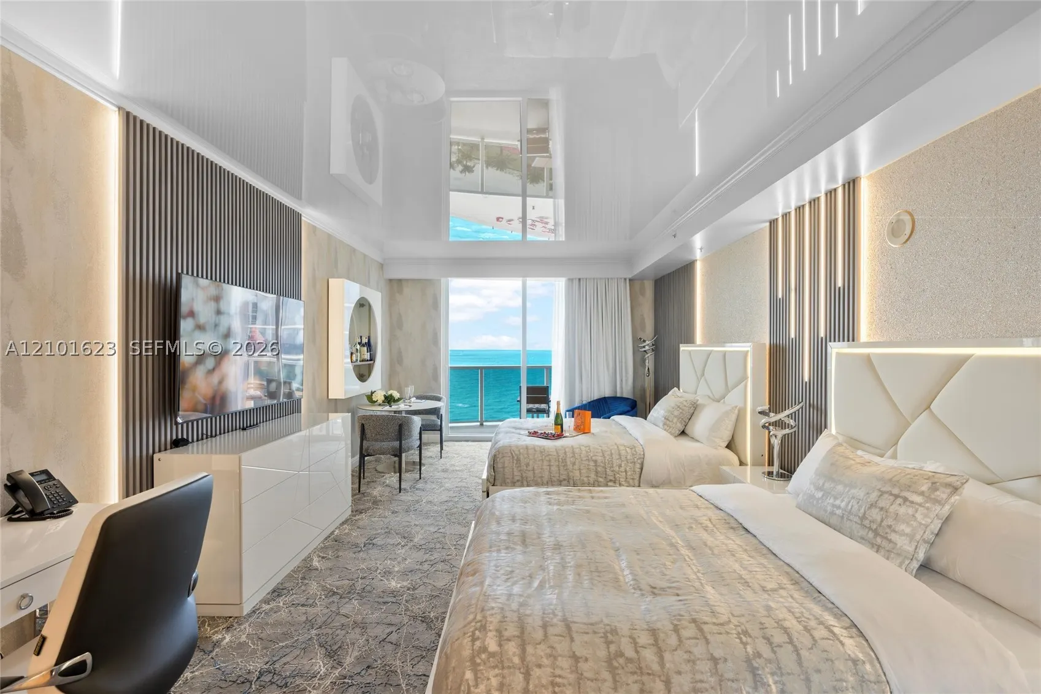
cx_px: 520
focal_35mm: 16
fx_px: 463
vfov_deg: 73.7
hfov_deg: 96.7
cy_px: 347
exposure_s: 1/3
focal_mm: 16
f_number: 9
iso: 100
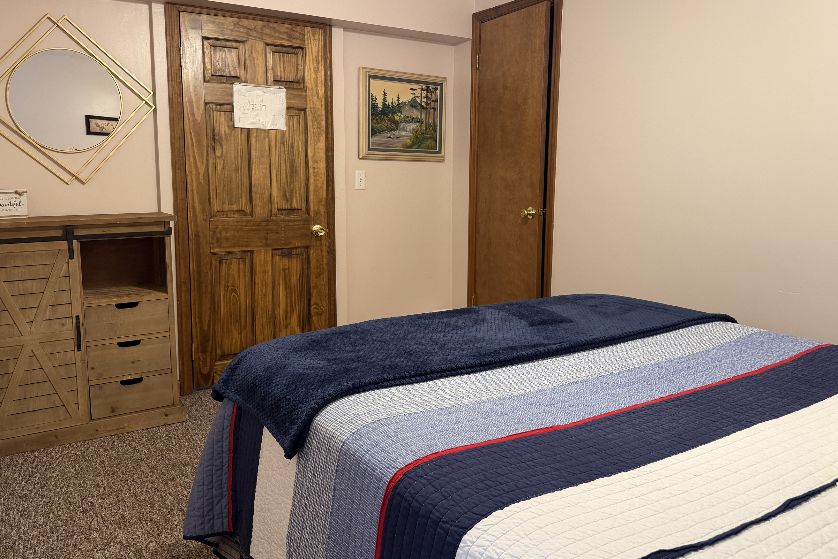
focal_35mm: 27
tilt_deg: -6.1
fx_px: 628
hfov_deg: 67.4
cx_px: 407
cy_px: 244
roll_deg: +0.3
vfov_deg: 47.8
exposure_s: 1/60
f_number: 1.78
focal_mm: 6.76
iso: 200
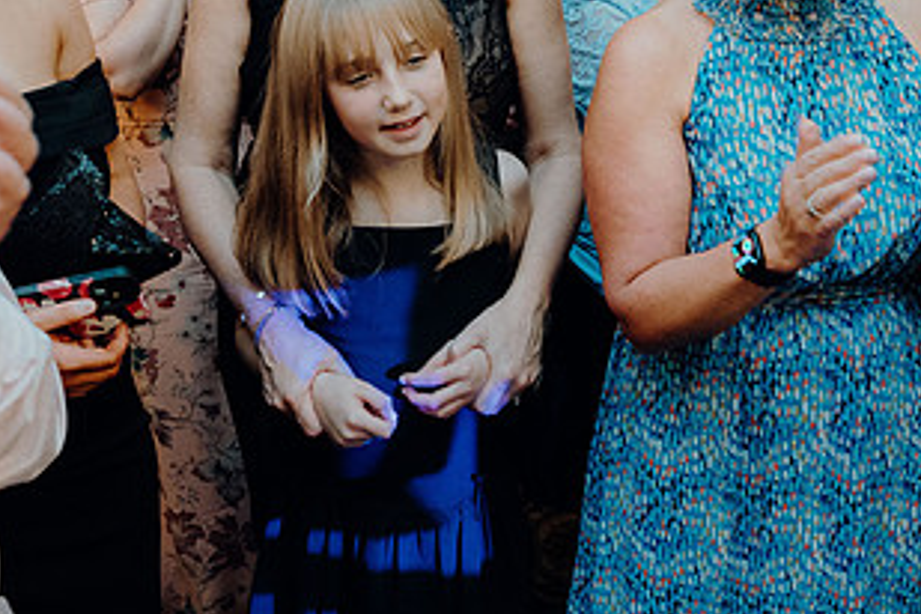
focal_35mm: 45
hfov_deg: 43.6
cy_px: 168
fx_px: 1151
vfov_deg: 29.5
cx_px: 477
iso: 3200
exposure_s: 1/160
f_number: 3.5
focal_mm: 24
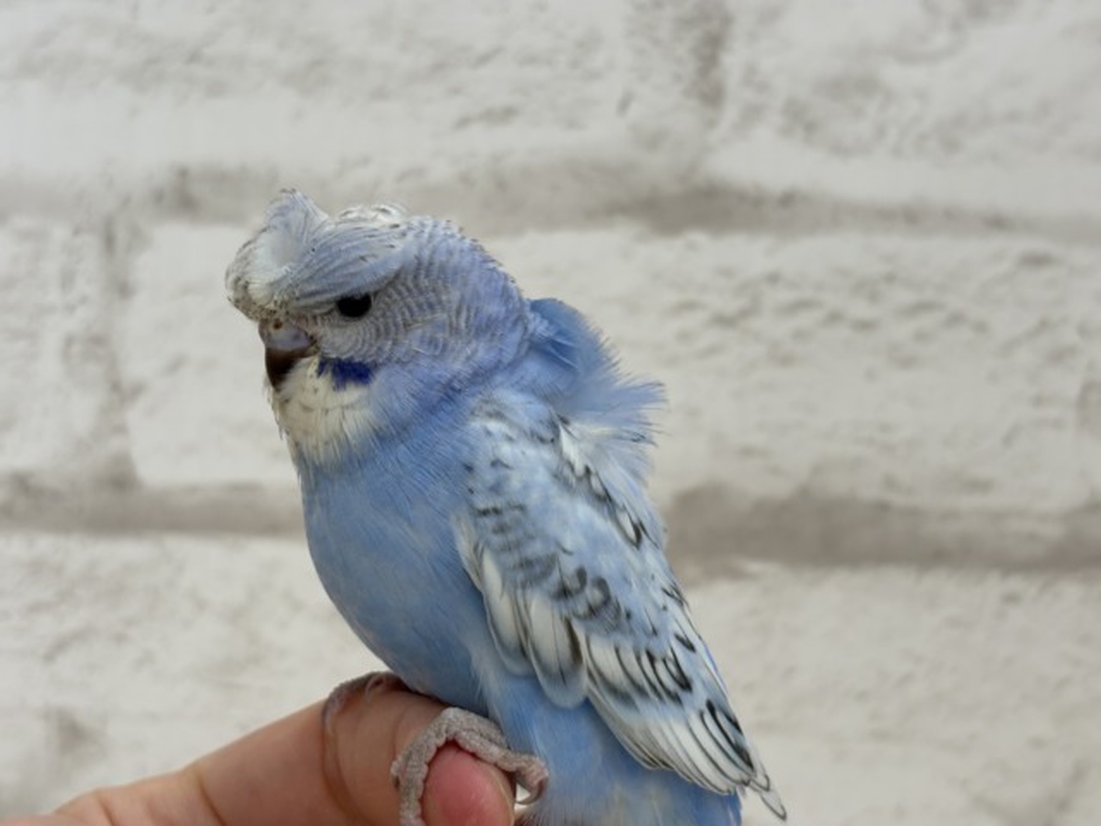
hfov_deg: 36.8
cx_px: 550
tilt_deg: -0.1
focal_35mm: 52
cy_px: 413
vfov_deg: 28.0
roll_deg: -0.9
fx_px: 1654
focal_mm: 5.96
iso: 64
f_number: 1.6
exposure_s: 1/100
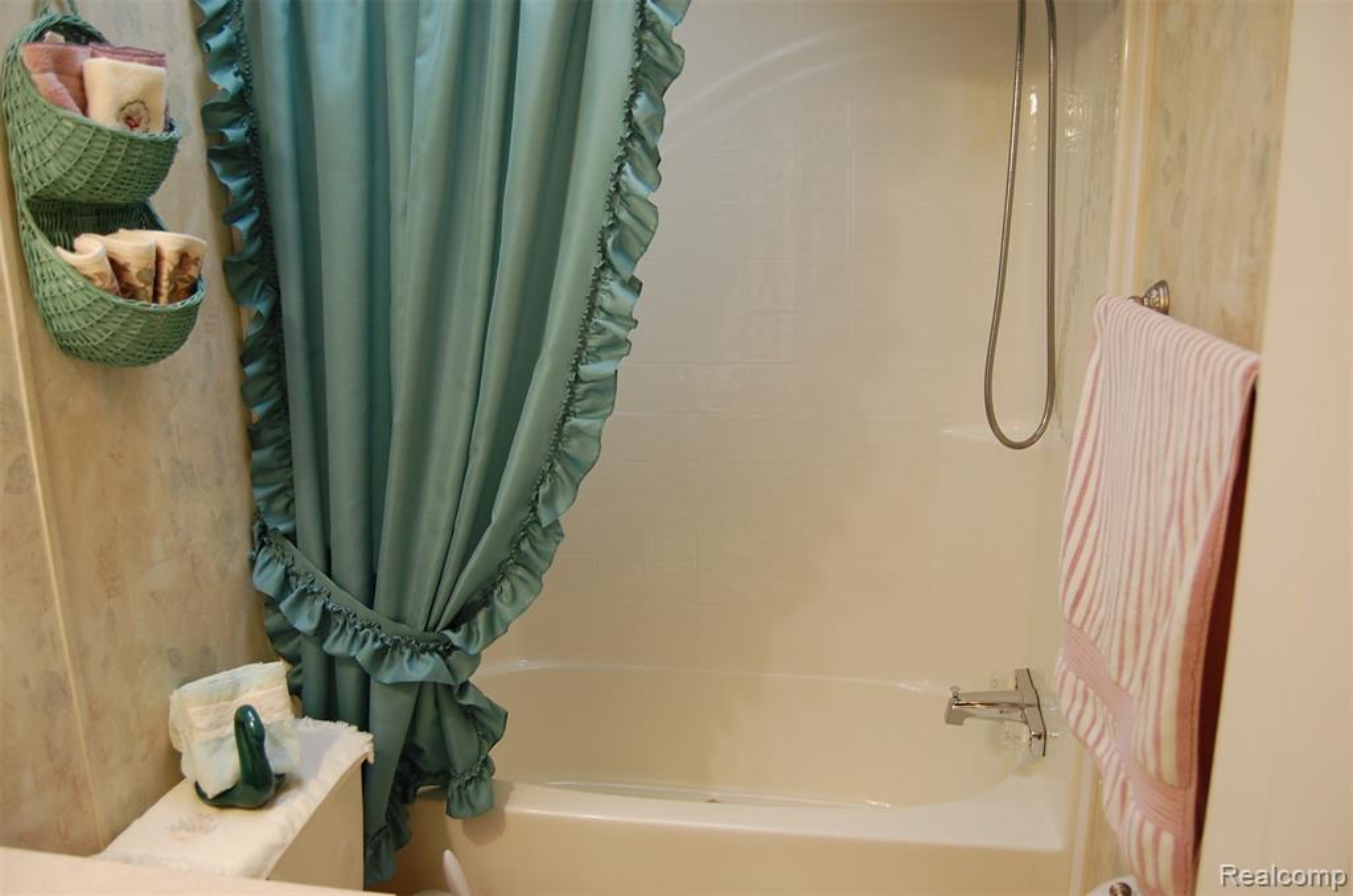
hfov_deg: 67.5
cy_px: 448
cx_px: 676
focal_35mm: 27
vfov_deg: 47.7
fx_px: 1013
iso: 400
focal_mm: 18
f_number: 4
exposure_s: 1/60
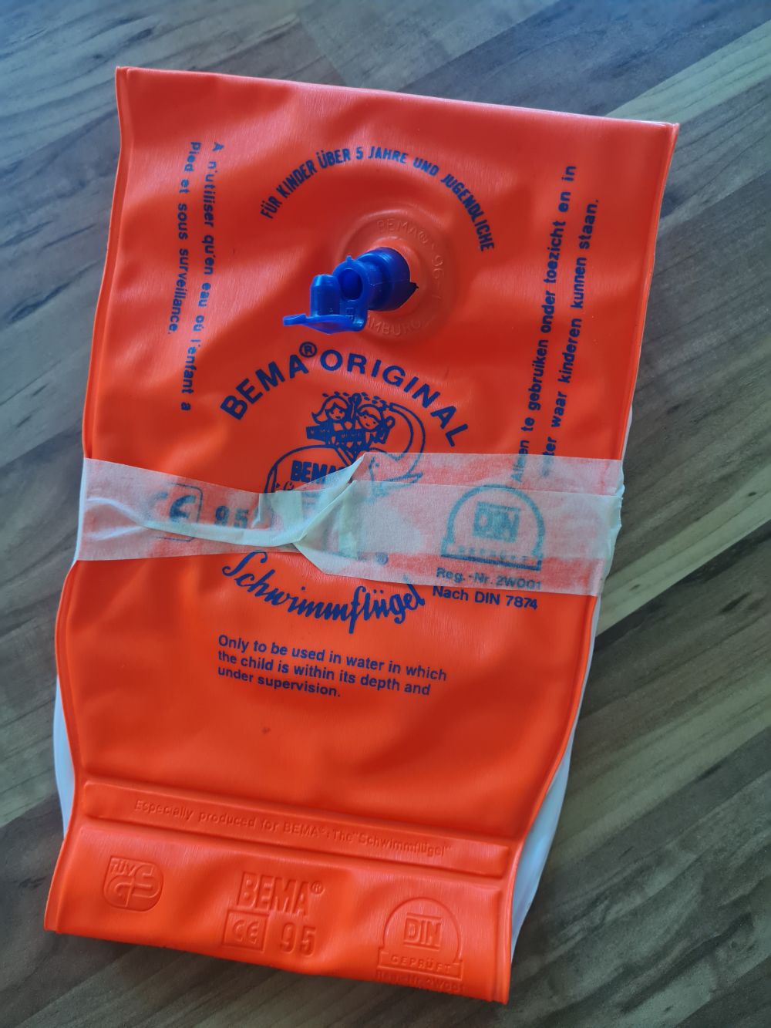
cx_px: 386
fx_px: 772
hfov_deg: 53.1
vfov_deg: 67.3
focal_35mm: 26
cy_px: 514
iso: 320
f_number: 1.8
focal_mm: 5.4
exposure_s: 1/100
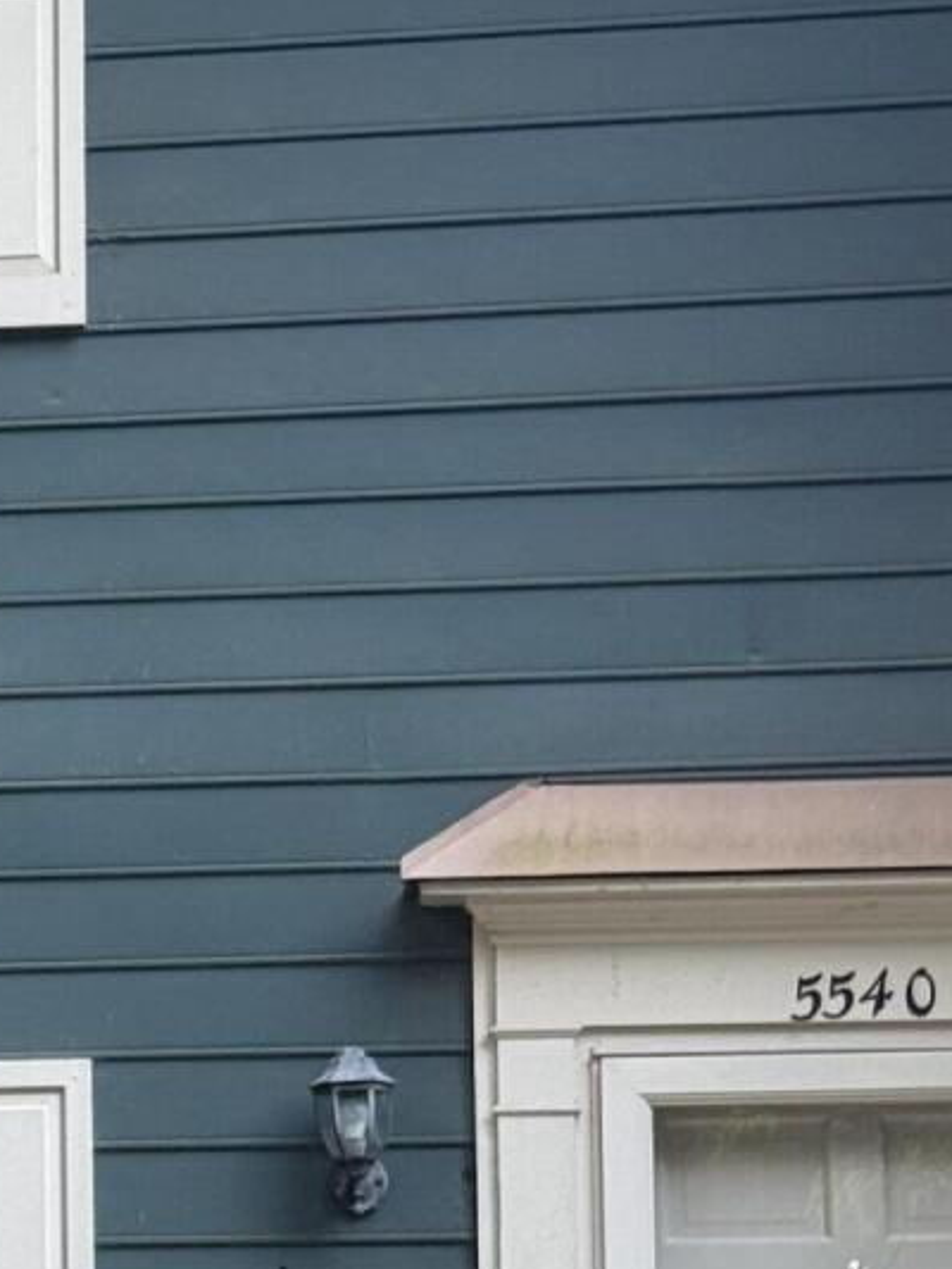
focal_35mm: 180
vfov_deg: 10.9
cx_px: -421
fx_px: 6598
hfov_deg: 8.1
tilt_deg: +5.7
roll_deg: -0.3
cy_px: 1076
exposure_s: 1/166
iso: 80
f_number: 1.78
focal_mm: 6.76
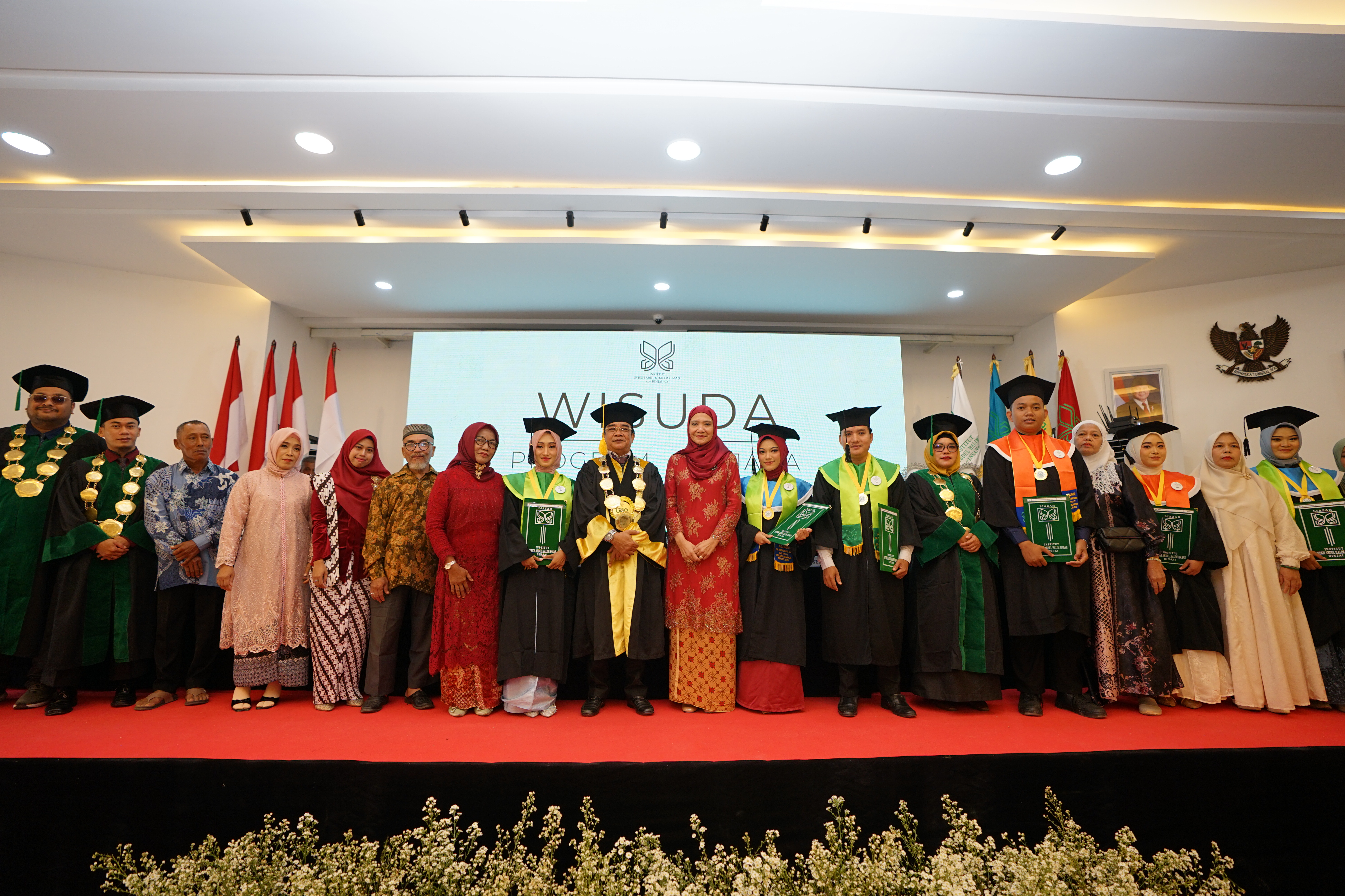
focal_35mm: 16
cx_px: 672
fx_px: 598
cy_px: 448
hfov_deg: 96.7
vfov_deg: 73.7
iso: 400
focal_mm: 16
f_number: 2.8
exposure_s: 1/160
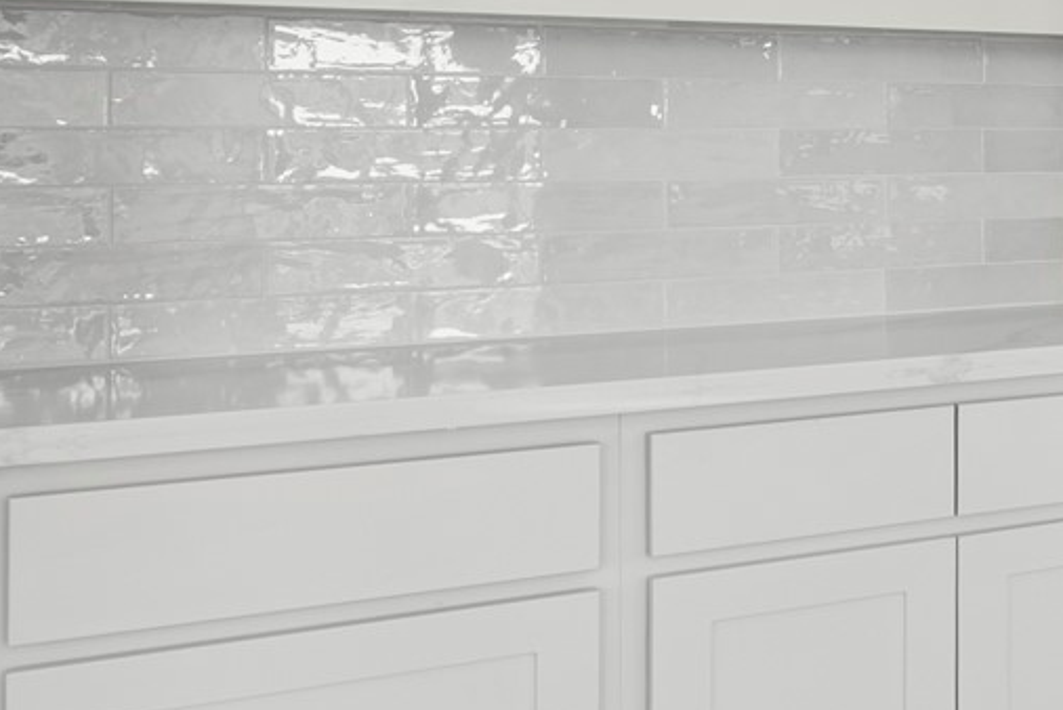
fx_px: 1773
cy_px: 124
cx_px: 1933
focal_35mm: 60
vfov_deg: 22.3
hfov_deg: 21.3
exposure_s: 1/50
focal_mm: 14
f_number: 9
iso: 250
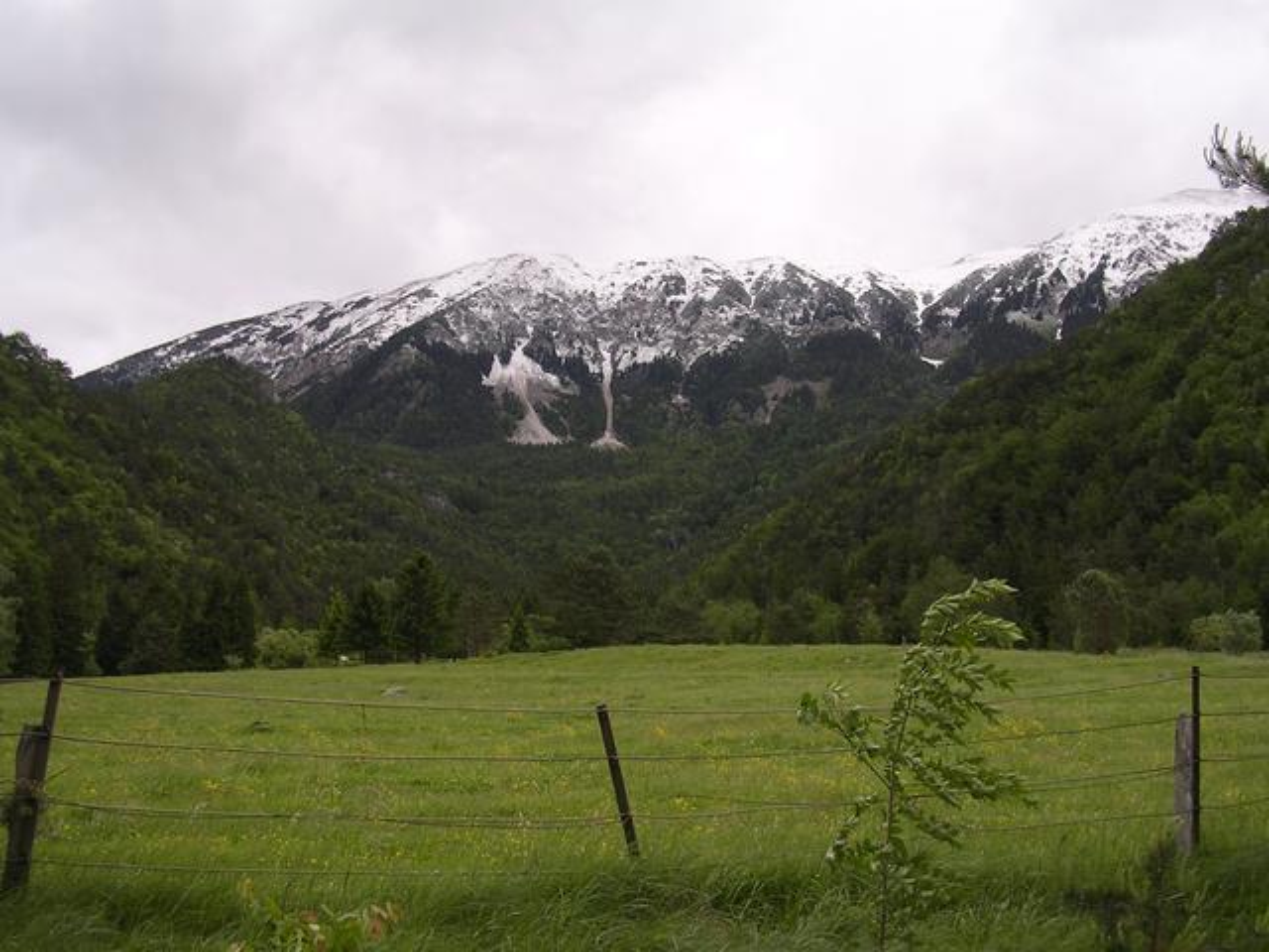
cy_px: 476
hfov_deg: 49.0
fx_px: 1393
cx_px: 634
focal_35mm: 38
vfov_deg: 37.7
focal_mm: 5.8
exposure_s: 1/252
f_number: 2.8
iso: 100
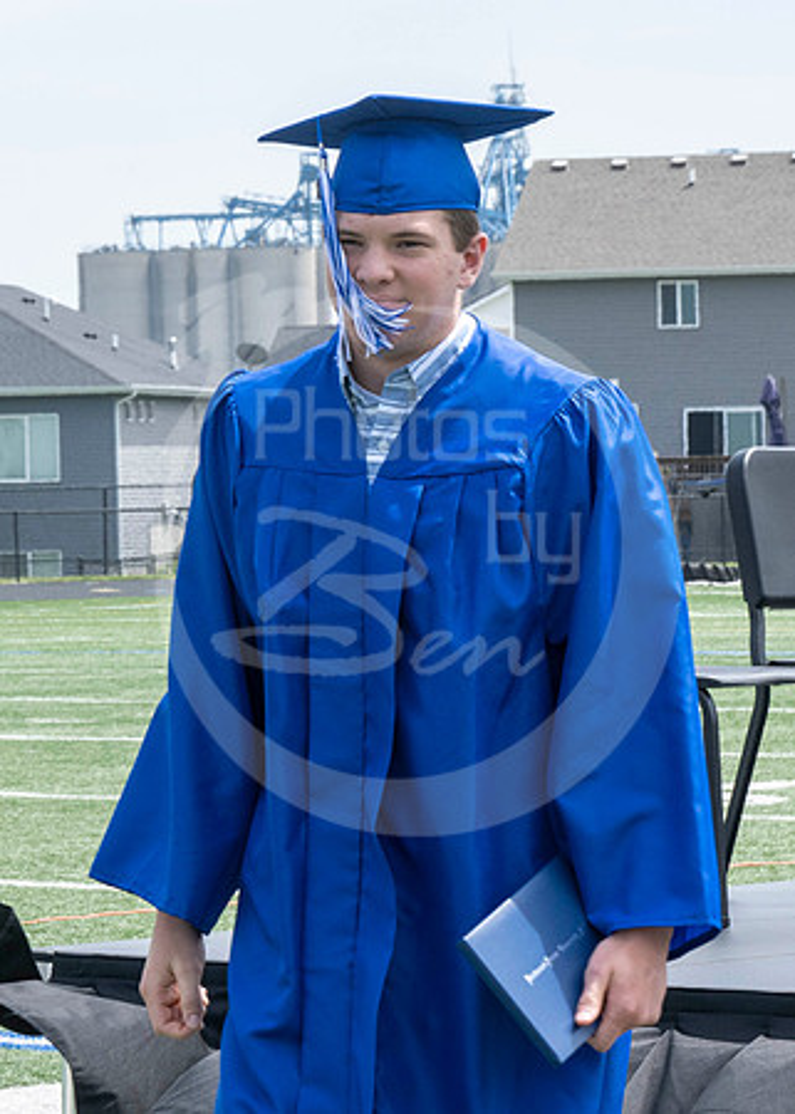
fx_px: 6177
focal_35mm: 195
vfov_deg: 10.3
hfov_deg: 7.3
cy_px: 320
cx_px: 50
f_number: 13
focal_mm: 70
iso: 200
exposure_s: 1/250
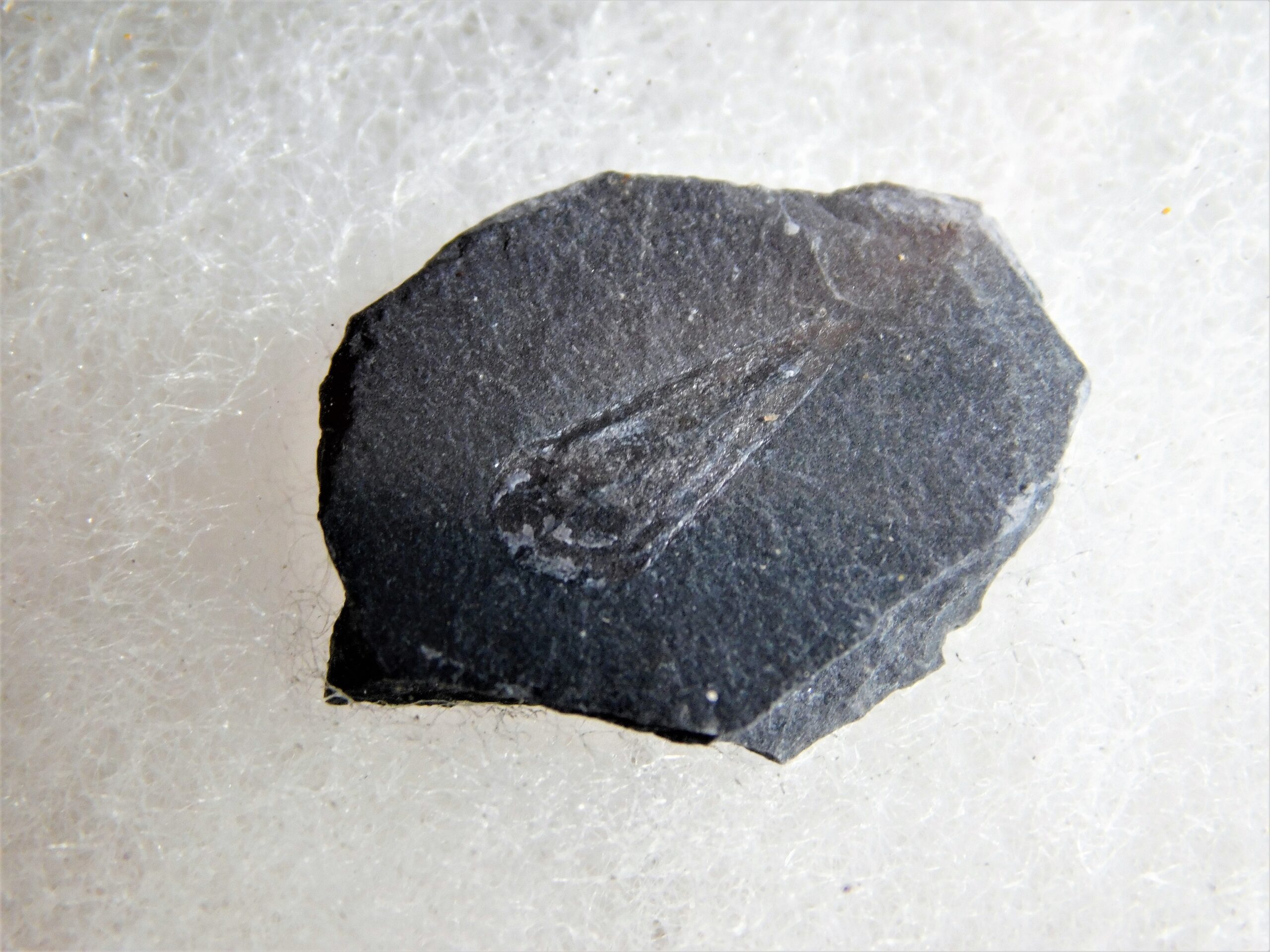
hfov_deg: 10.7
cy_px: 476
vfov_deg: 8.1
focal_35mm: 184
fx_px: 6751
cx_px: 635
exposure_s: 1/30
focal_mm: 32.7
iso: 220
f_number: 5.4
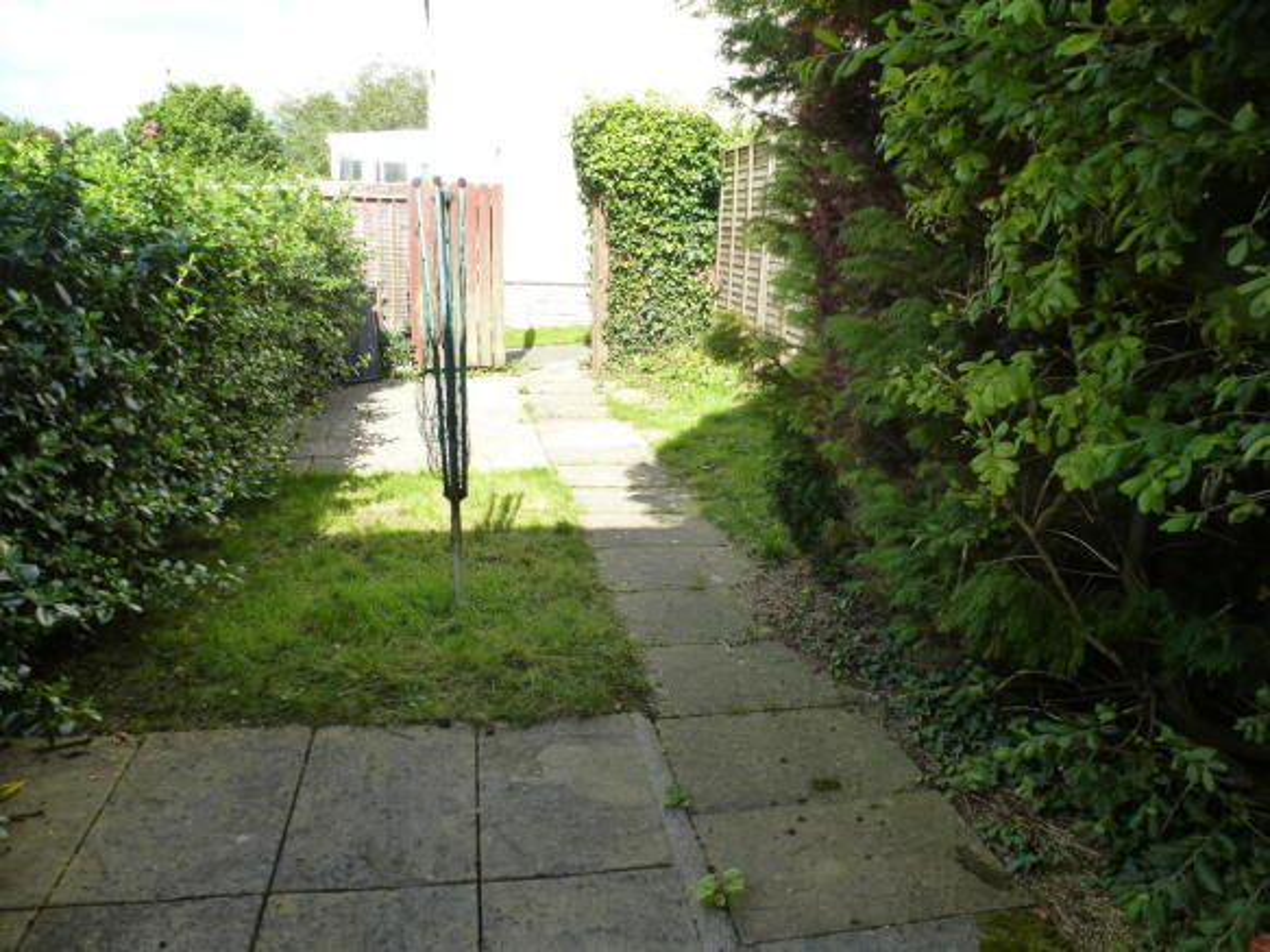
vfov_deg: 56.8
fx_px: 880
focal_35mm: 24
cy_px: 476
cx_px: 635
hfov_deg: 71.6
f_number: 4
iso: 160
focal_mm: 4.3
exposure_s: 1/250
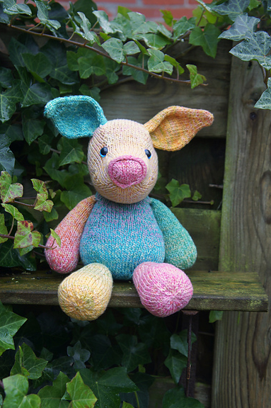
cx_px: 125
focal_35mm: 50
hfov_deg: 26.9
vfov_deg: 39.6
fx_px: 566
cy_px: 210
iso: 200
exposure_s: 1/50
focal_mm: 30
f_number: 4.5
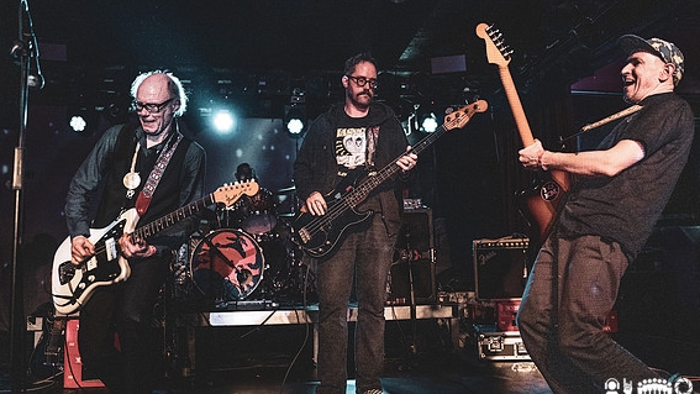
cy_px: 186
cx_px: 356
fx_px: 557
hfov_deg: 64.3
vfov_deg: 38.9
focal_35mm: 30
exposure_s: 1/200
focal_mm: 28
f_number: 2.8
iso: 6400
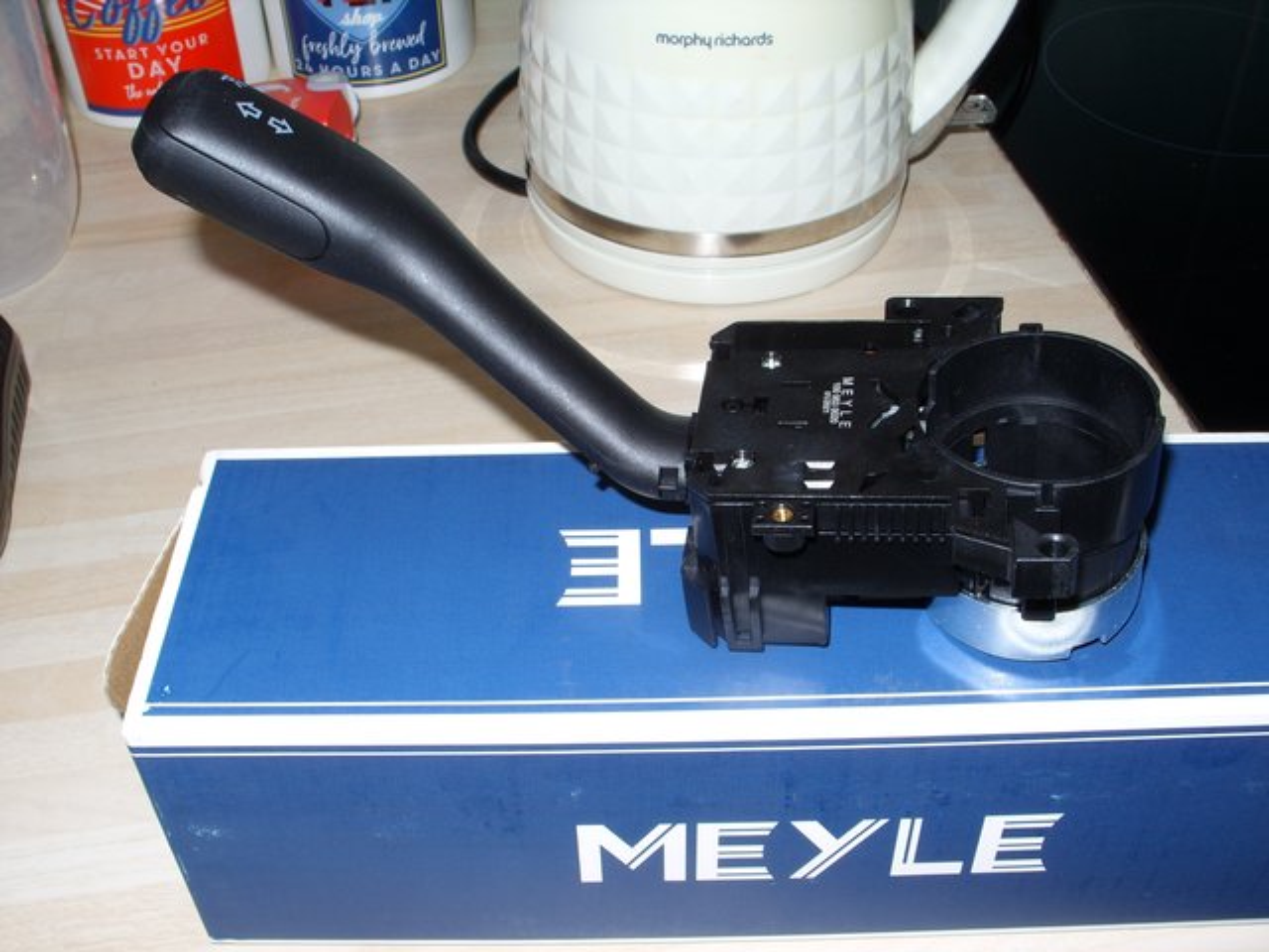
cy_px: 476
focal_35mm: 38
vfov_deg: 37.7
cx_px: 634
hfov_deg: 49.0
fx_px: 1393
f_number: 7.4
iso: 50
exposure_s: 1/30
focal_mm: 7.8
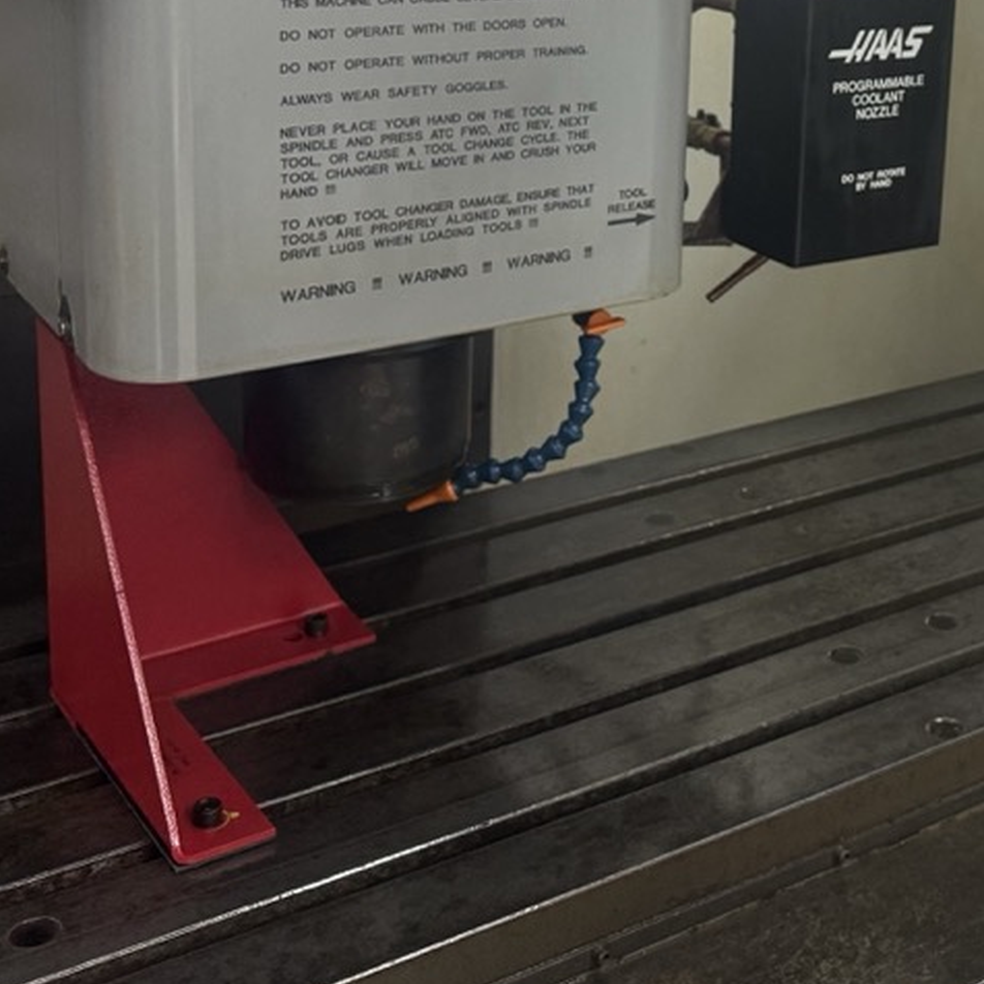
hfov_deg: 28.4
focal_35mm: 57
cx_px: 955
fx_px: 1833
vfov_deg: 28.8
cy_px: 85
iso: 250
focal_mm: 6.76
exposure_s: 1/60
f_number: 1.78
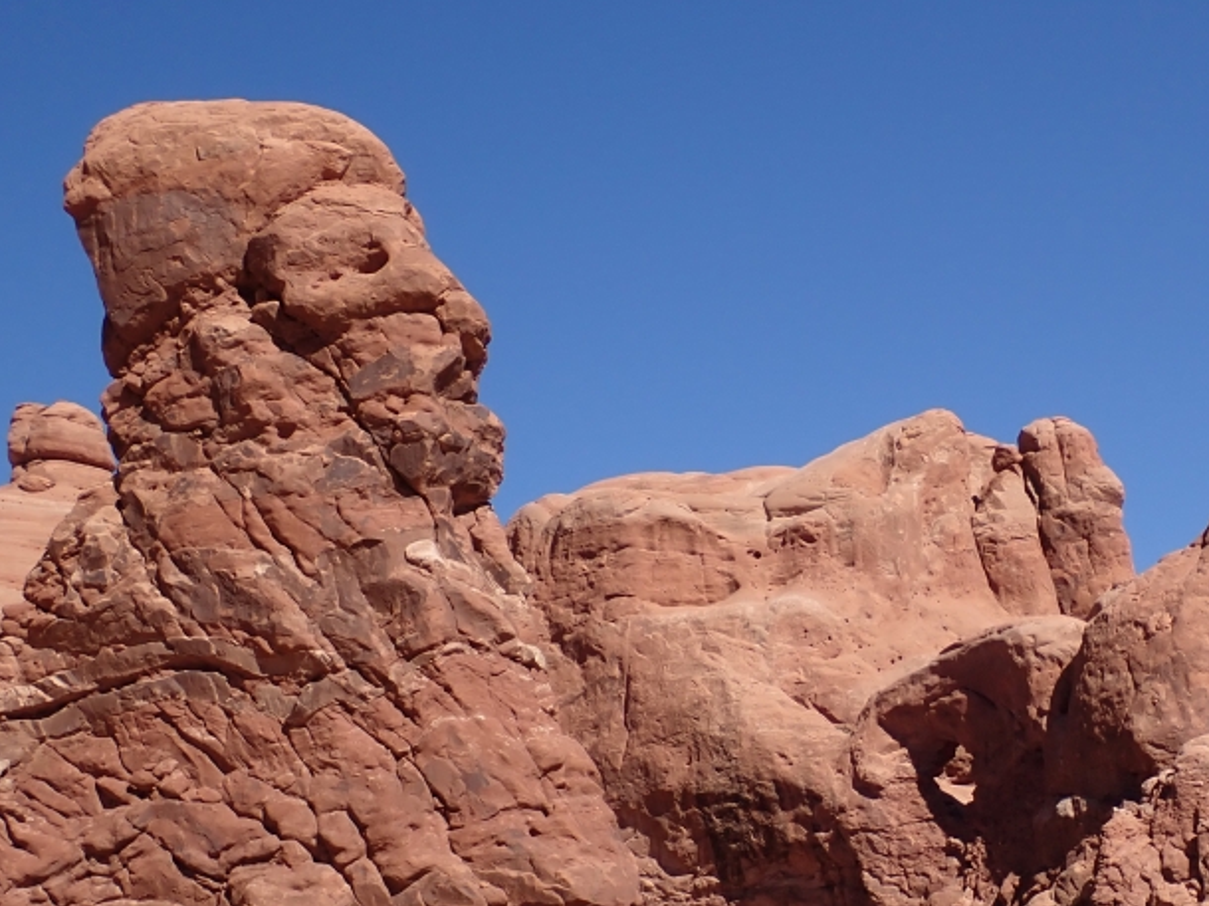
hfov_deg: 23.6
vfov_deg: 17.8
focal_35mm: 82
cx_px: 912
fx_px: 2863
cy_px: 710
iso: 100
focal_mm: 9.01
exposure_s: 1/1000
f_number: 4.5
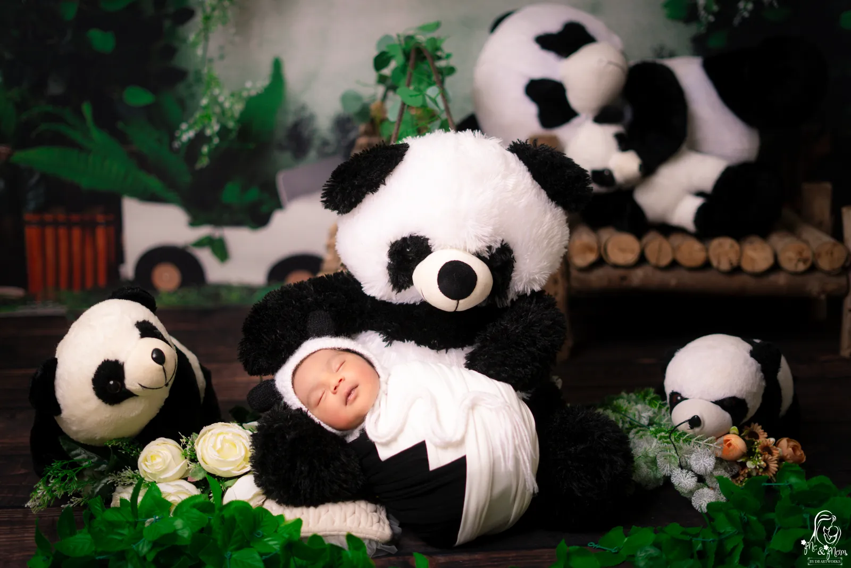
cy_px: 284
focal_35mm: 50
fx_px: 1182
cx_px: 426
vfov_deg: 27.0
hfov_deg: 39.6
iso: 250
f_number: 1.8
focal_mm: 50
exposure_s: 1/320
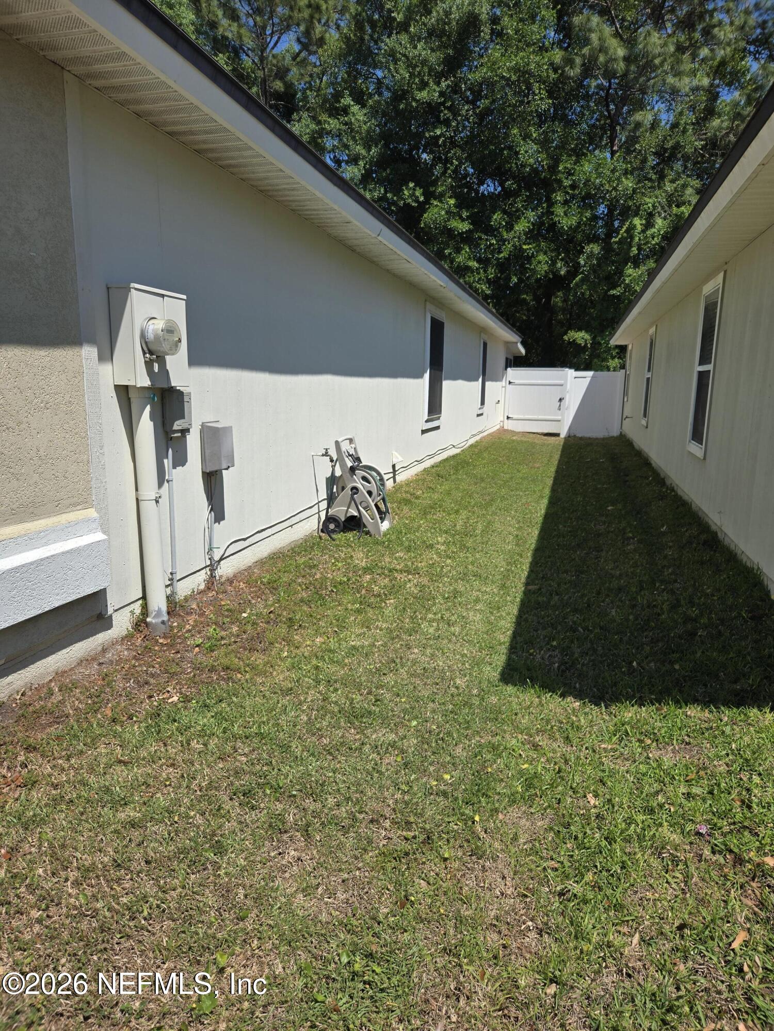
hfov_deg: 58.9
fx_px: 686
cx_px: 387
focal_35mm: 23
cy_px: 516
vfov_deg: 73.9
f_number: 1.8
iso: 25
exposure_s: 1/2483
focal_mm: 5.4
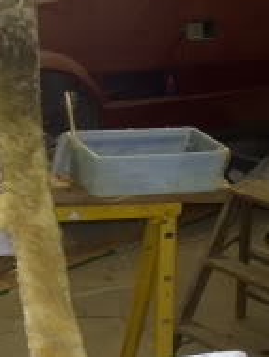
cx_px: -50
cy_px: 186
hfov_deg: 14.8
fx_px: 1003
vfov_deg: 20.2
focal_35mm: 97
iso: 100
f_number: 3.3
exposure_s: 1/30
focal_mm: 6.3
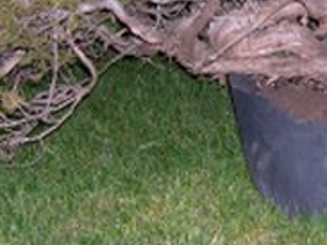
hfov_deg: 23.3
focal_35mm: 83
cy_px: 54
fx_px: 784
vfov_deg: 17.6
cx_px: 250
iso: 170
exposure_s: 1/60
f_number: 2.8
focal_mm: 8
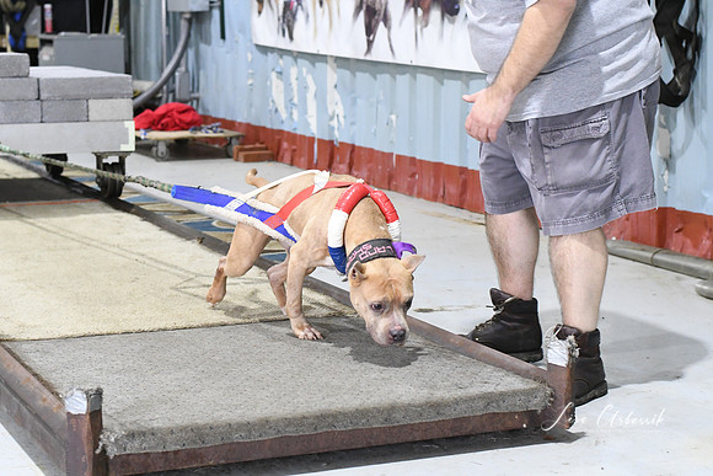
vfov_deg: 18.2
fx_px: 1486
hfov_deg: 27.0
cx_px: 356
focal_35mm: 75
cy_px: 238
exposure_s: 1/320
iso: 5000
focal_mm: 50
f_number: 4.5
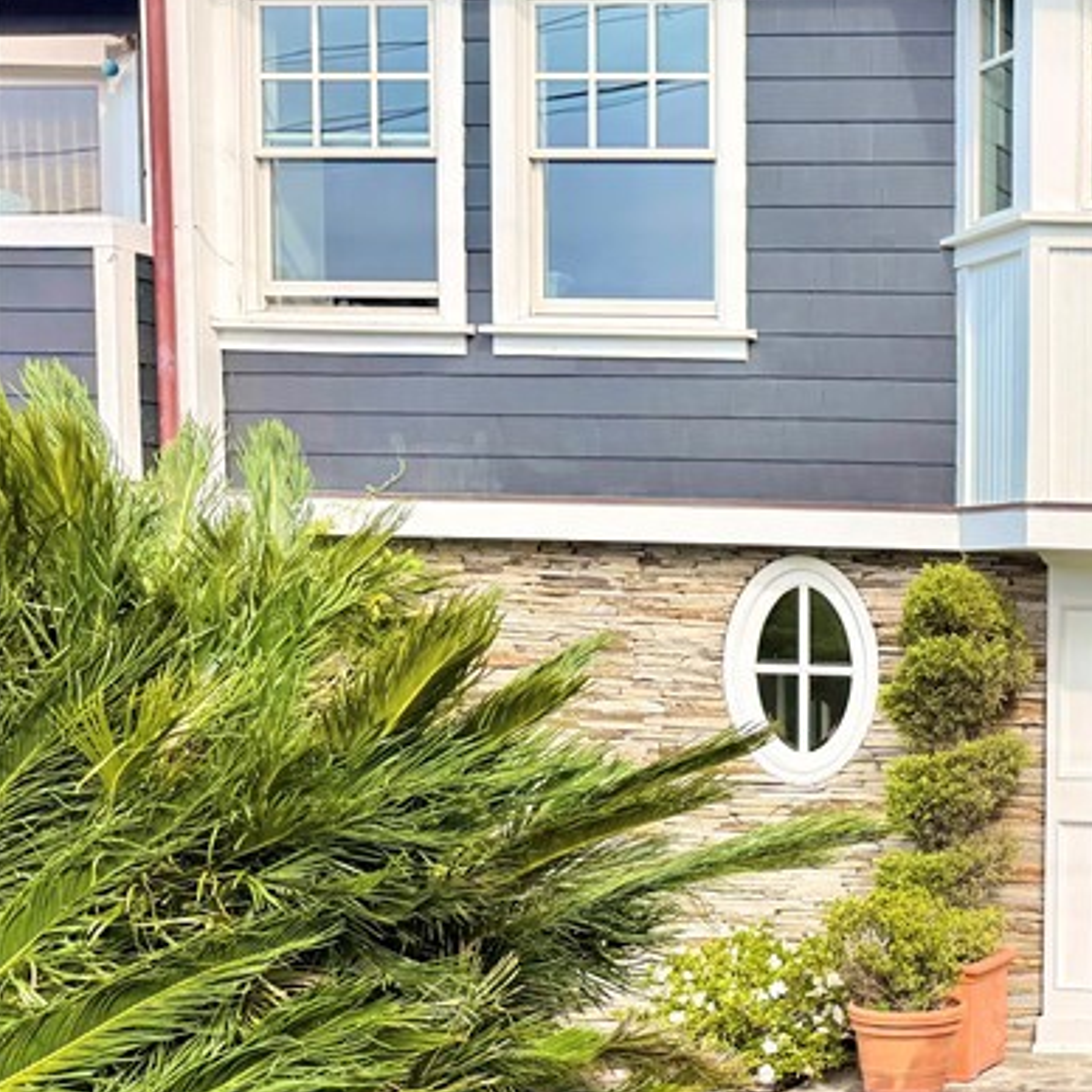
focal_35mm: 56
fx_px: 1999
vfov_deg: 30.1
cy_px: 819
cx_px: 1435
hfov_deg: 25.9
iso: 80
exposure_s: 1/2110
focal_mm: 6.76
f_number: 1.78
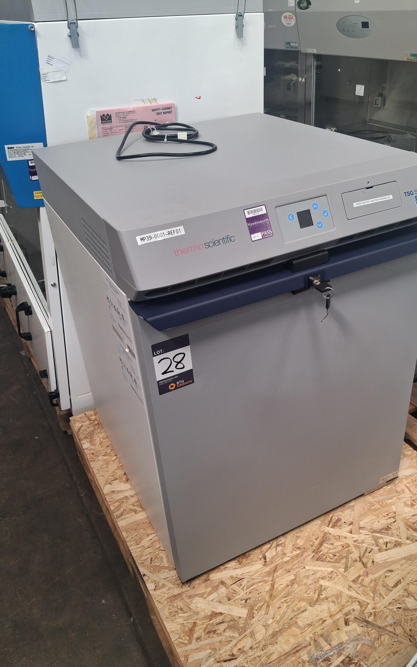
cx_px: 224
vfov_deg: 64.6
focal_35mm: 29
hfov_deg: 43.1
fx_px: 527
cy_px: 333
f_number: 1.8
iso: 100
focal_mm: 4
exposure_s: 1/100
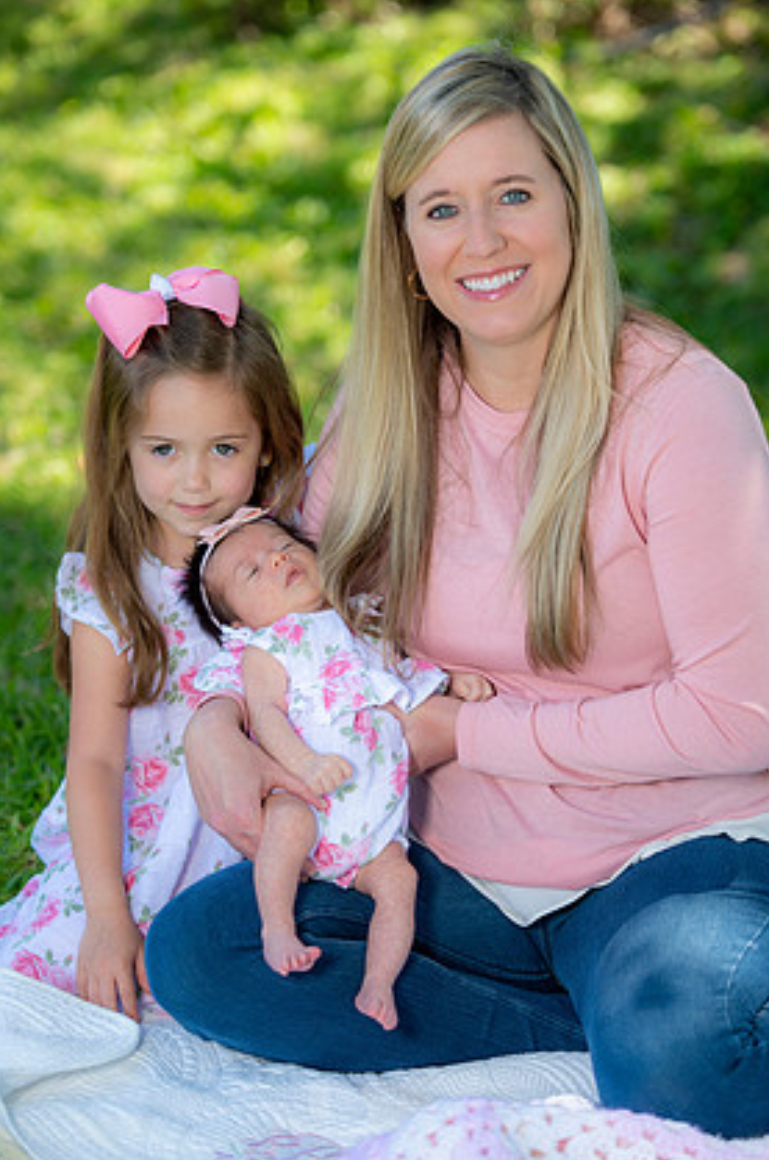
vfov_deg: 16.4
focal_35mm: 125
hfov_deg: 10.9
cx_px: 376
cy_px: 572
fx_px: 4022
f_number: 2.8
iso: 100
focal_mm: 116
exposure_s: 1/250
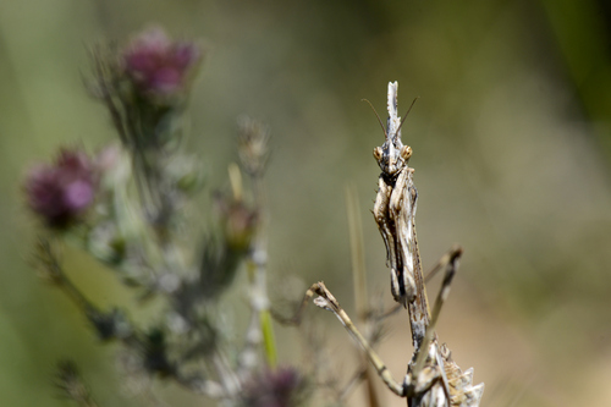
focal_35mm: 105
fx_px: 1781
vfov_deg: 13.0
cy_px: 204
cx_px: 306
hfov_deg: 19.5
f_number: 11
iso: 320
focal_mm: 105
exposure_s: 1/500
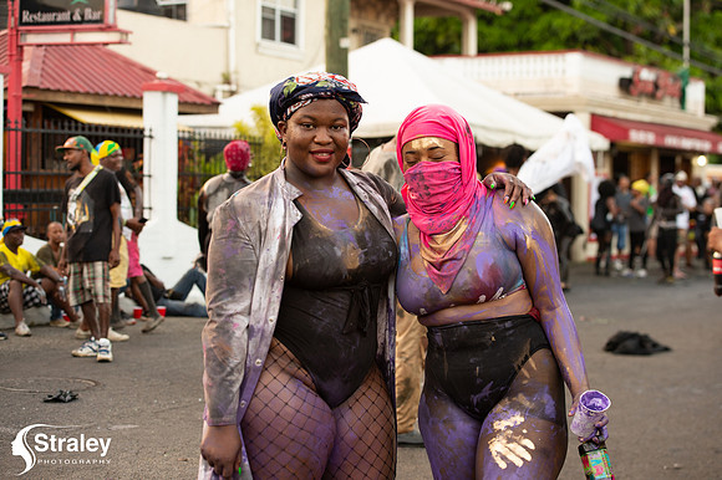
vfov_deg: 19.4
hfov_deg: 28.9
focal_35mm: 70
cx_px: 361
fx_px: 1403
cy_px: 240
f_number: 5
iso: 800
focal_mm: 70
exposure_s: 1/200
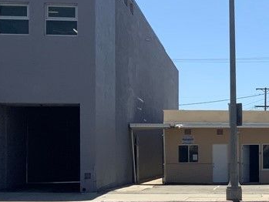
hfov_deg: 20.9
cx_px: 349
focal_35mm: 85
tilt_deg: -0.8
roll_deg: +0.0
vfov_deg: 17.3
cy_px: 157
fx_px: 661
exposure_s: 1/2427
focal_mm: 3
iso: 16
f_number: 1.8
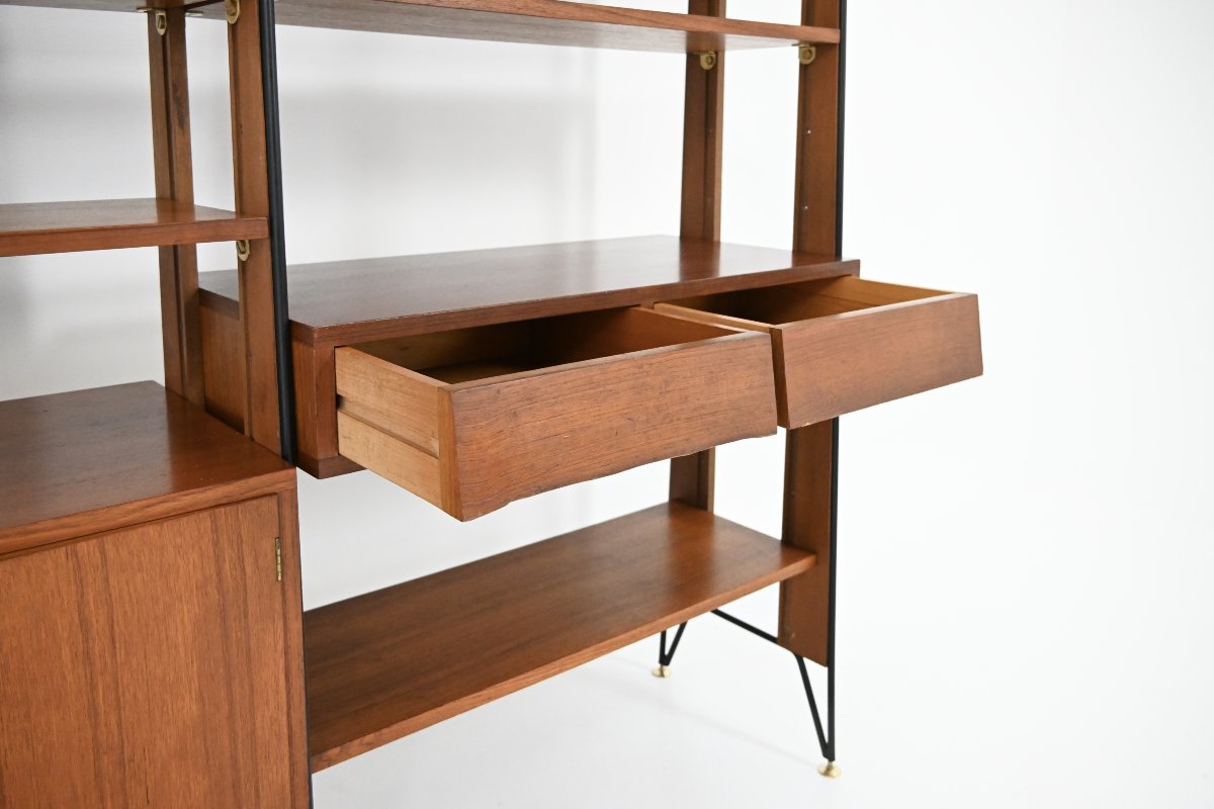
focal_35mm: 30
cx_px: 607
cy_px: 404
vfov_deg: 43.6
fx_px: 1012
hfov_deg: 61.9
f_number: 3.5
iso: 3200
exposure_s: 1/125
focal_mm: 20
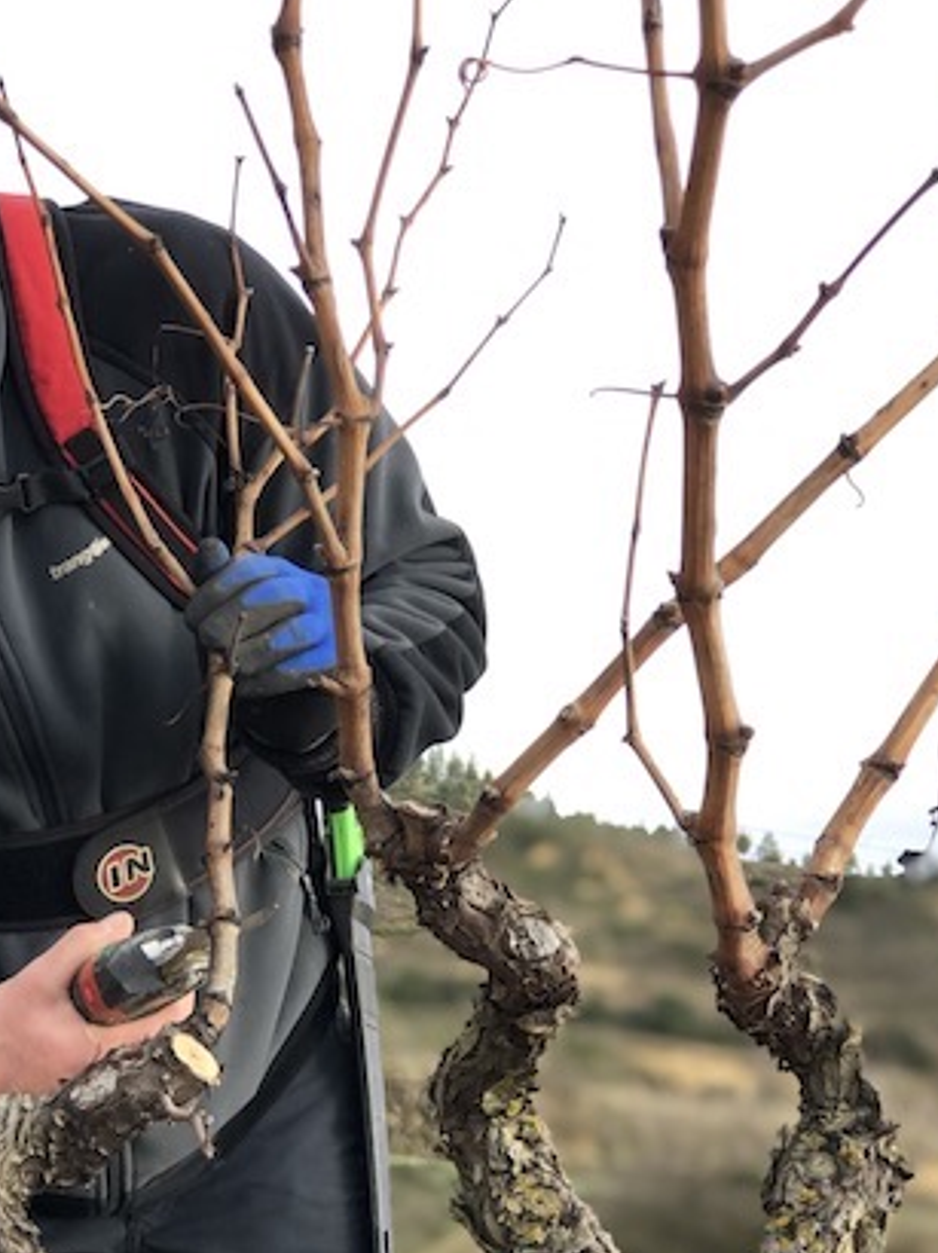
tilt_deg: +5.0
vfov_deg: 21.8
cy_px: 926
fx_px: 3219
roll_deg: -5.7
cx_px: 348
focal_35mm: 89
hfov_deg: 16.6
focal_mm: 6.6
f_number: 2.8
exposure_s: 1/120
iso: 40
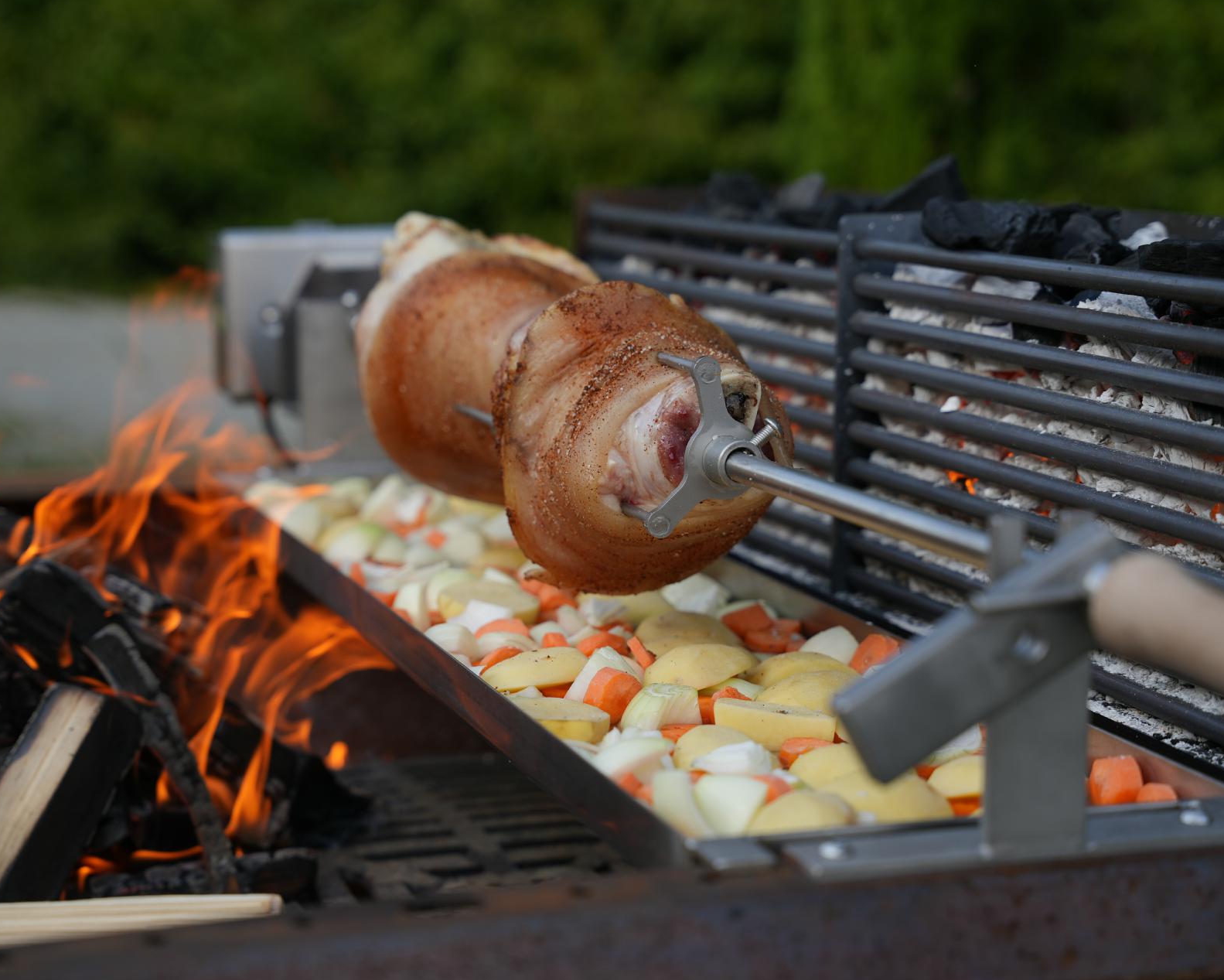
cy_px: 487
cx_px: 547
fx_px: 2404
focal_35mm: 66
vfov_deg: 23.0
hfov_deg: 28.5
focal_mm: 58.3
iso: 100
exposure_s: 1/640
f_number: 3.5
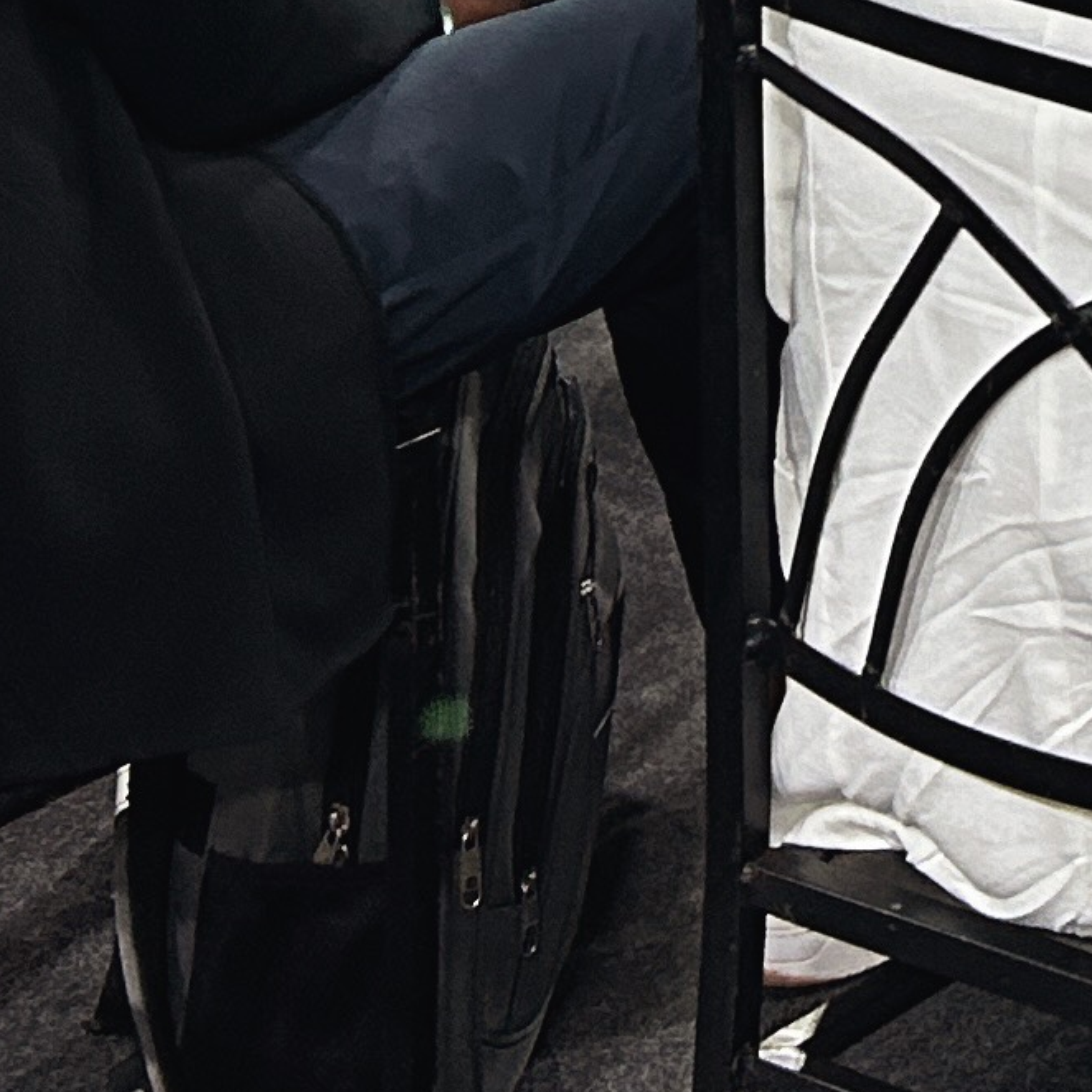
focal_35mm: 140
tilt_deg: -4.2
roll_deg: -2.5
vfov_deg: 11.1
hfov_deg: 11.6
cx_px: 1937
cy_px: -1207
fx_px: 4997
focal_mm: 5.7
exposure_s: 1/58
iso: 200
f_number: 1.5
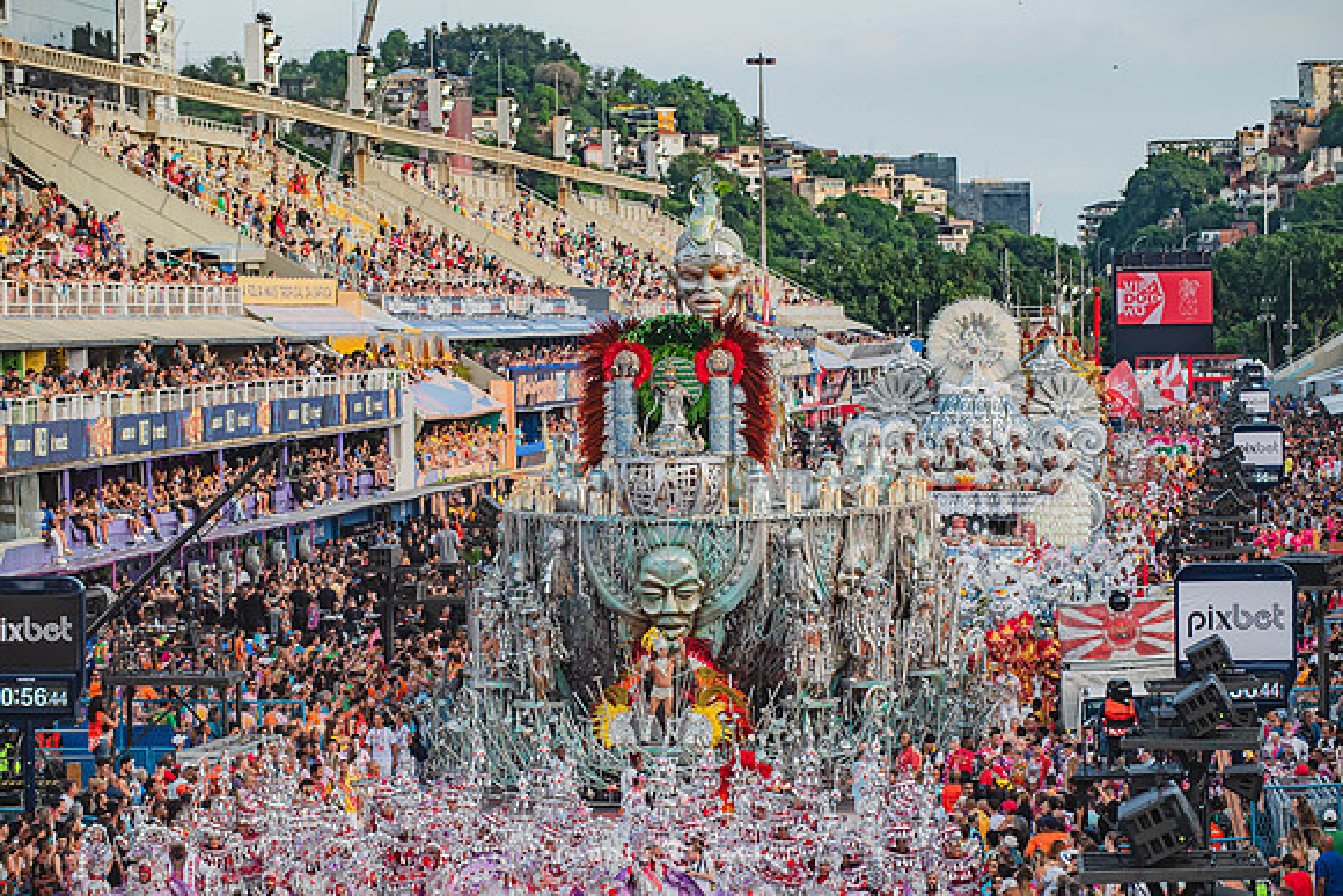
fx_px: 5037
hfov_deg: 15.2
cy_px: 448
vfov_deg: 10.2
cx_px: 672
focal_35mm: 135
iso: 200
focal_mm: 135
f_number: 5.6
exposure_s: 1/1600
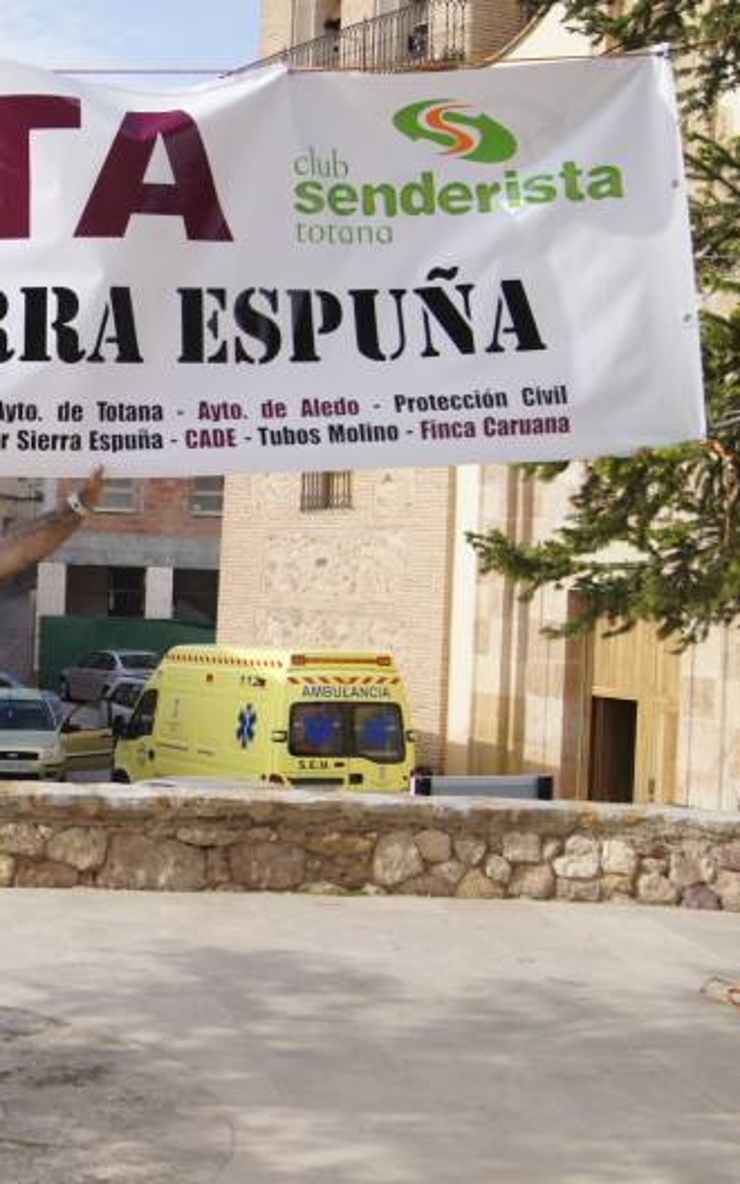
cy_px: 562
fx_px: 1904
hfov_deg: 20.8
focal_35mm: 59
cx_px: -105
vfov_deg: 34.5
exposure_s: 1/800
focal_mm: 24
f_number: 5
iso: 200
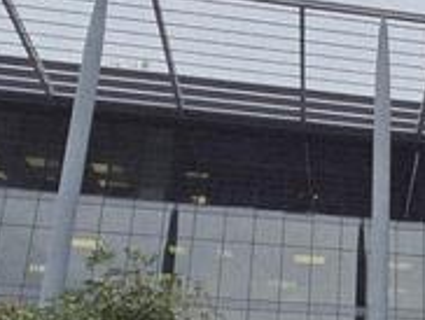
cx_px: 474
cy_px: 395
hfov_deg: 30.1
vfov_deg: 23.3
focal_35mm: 57
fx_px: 701
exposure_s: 1/545
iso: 40
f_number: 1.9
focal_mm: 2.2
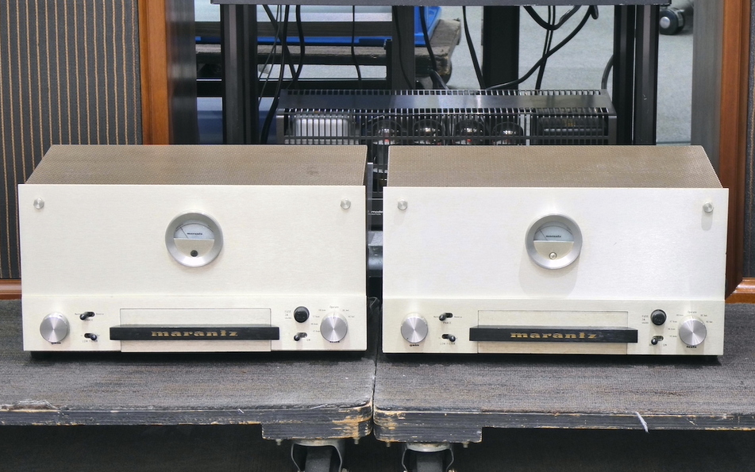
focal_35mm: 123
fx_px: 2532
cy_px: 267
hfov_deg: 17.0
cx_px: 375
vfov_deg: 10.7
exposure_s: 1/4
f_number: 5.1
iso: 200
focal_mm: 20.6
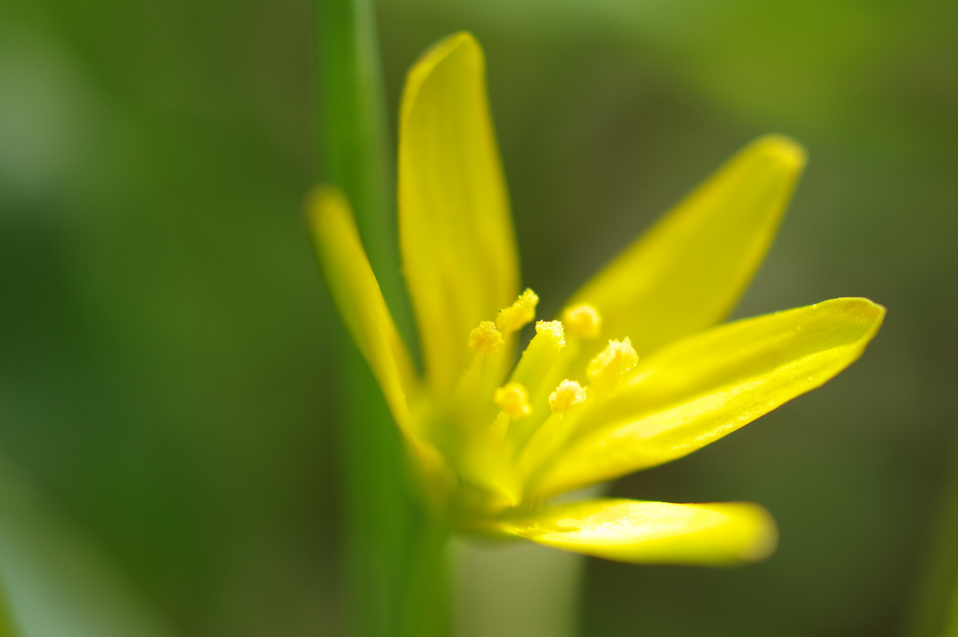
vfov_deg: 25.7
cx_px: 479
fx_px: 1396
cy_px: 318
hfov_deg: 37.9
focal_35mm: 52
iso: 100
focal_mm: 35
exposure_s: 1/400
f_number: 3.5
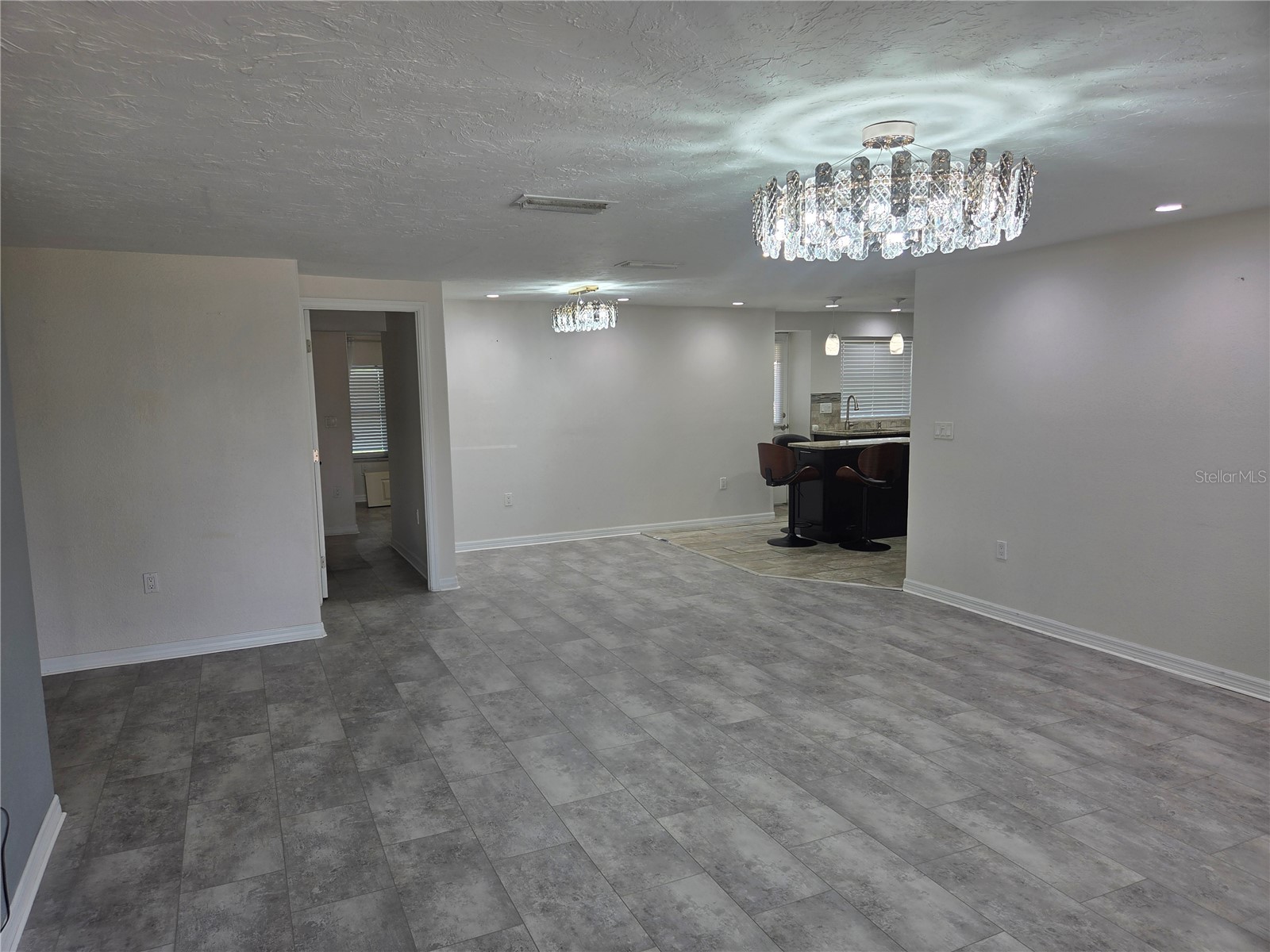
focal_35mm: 23
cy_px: 476
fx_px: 844
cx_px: 635
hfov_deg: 73.9
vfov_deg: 58.9
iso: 40
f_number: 1.8
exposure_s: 1/120
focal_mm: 5.4
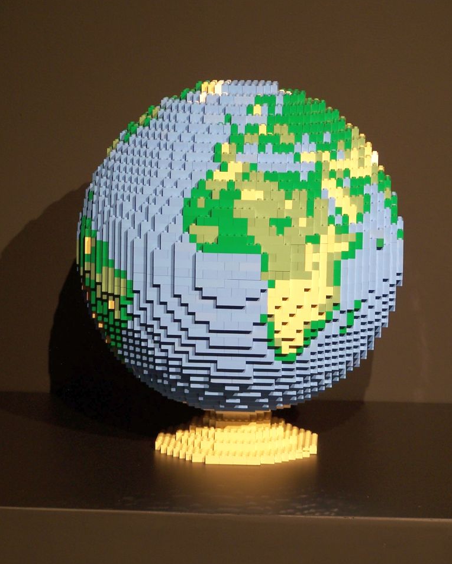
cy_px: 270
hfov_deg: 11.5
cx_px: 227
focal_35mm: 134
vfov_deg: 14.4
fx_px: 2241
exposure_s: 1/4
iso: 80
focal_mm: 21.2
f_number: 3.2
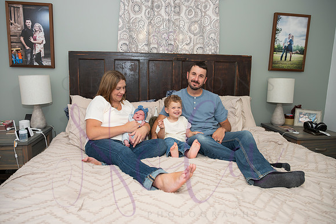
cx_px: 164
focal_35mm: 25
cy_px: 109
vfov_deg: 51.3
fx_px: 234
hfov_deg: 71.4
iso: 800
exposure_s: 1/320
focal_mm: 24
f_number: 4
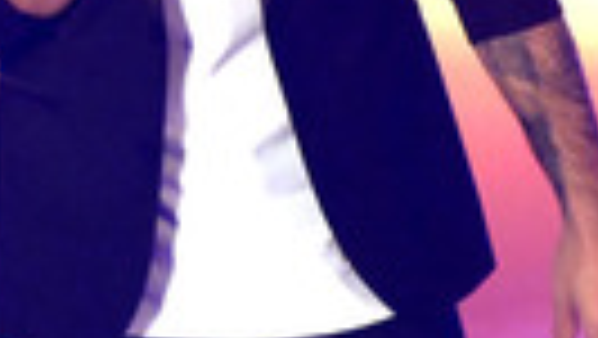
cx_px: -241
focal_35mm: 1777
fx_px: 28194
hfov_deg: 1.2
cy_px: -113
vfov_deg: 0.7
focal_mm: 500
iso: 12800
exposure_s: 1/400
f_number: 5.6
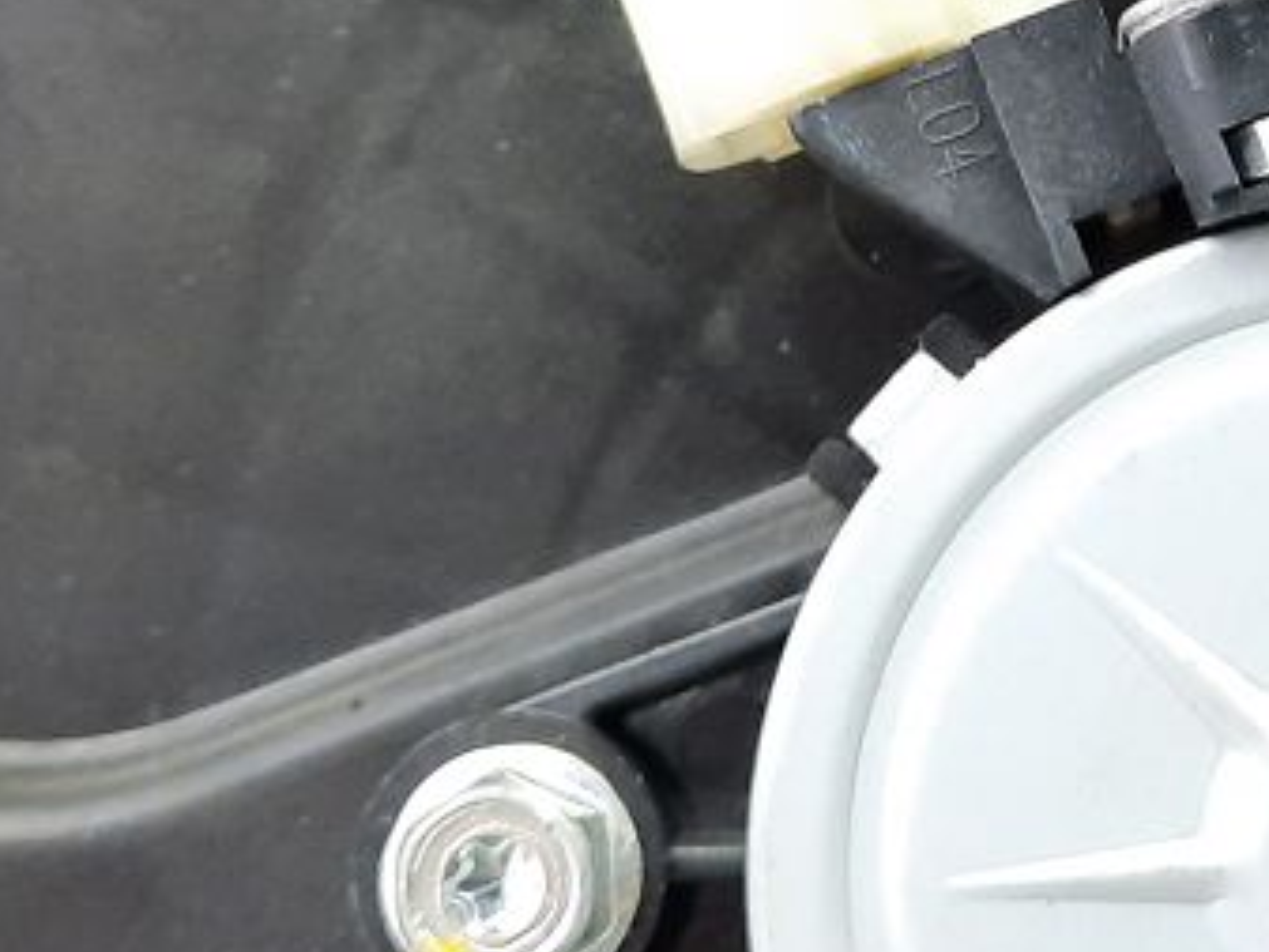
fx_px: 3264
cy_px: -19
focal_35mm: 89
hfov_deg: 21.3
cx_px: 1258
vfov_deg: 16.2
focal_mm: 4.6
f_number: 2
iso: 200
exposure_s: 1/50
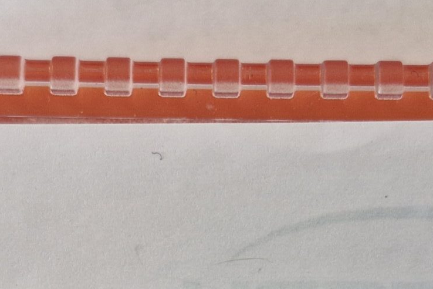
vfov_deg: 16.1
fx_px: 998
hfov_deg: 24.5
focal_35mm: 83
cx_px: 224
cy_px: 298
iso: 320
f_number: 1.8
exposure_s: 1/100
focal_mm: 5.54
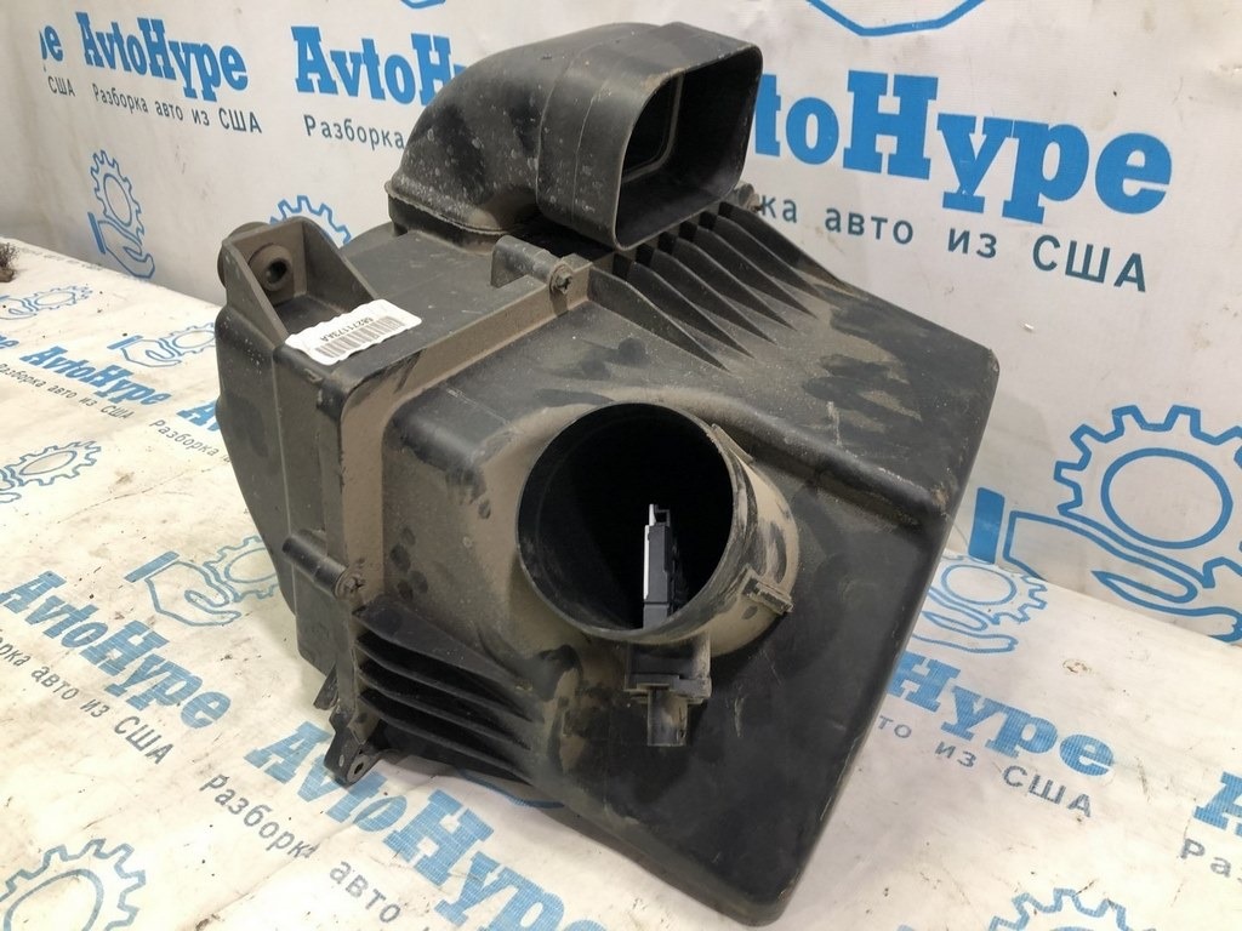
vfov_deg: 49.7
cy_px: 466
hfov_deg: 63.4
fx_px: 1005
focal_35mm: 28
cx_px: 621
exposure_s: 1/20
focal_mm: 4
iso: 40
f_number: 1.8
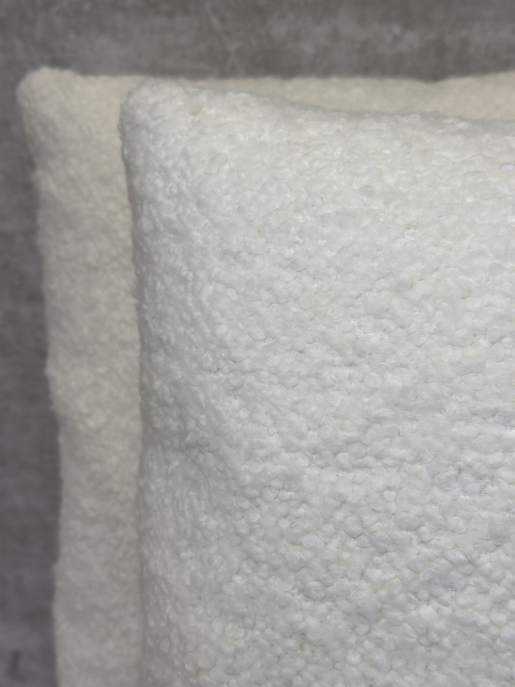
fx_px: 952
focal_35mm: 48
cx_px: 258
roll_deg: +2.0
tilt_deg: -19.6
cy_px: 344
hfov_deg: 30.3
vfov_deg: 39.7
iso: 80
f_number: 1.78
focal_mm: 6.86
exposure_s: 1/463
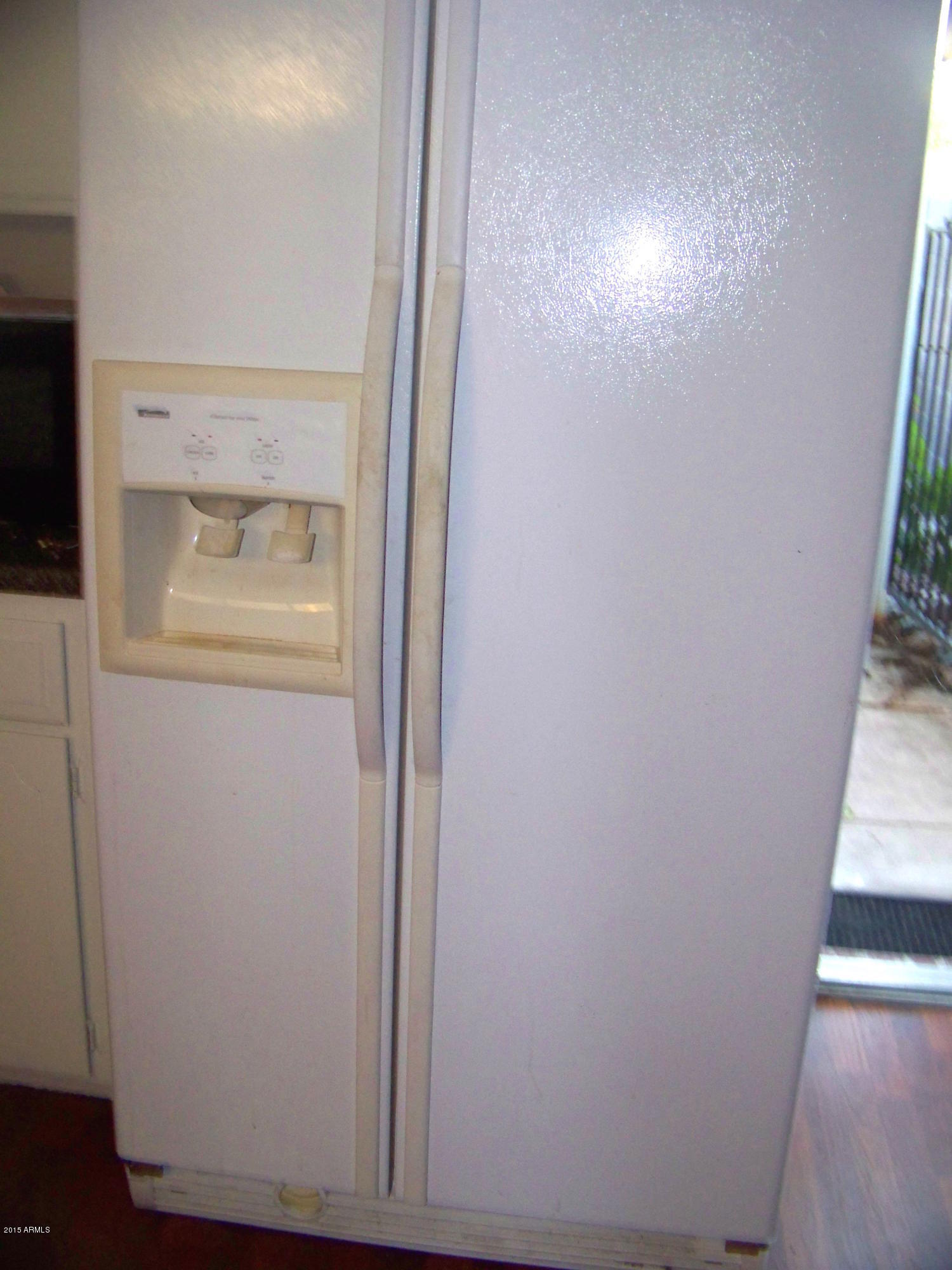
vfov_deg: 51.4
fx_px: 1320
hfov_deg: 39.7
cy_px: 635
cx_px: 476
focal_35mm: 36
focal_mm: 5.85
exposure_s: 1/30
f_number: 2.8
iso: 200
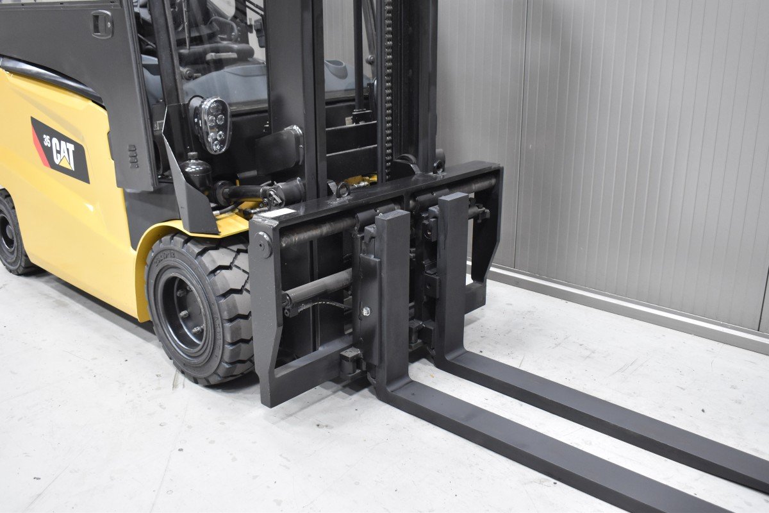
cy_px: 256
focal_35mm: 34
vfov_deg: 38.4
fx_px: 737
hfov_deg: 55.1
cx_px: 384
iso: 1600
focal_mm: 23
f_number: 4.5
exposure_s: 1/25
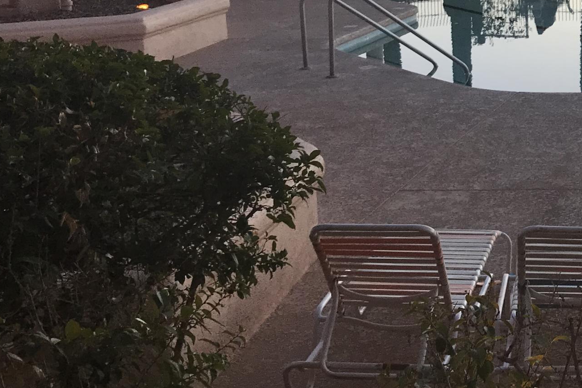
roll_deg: -0.1
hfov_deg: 27.0
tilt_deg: -8.4
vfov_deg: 19.7
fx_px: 1099
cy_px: 46
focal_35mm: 68
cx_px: 651
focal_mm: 3.99
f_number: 1.8
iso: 32
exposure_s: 1/60
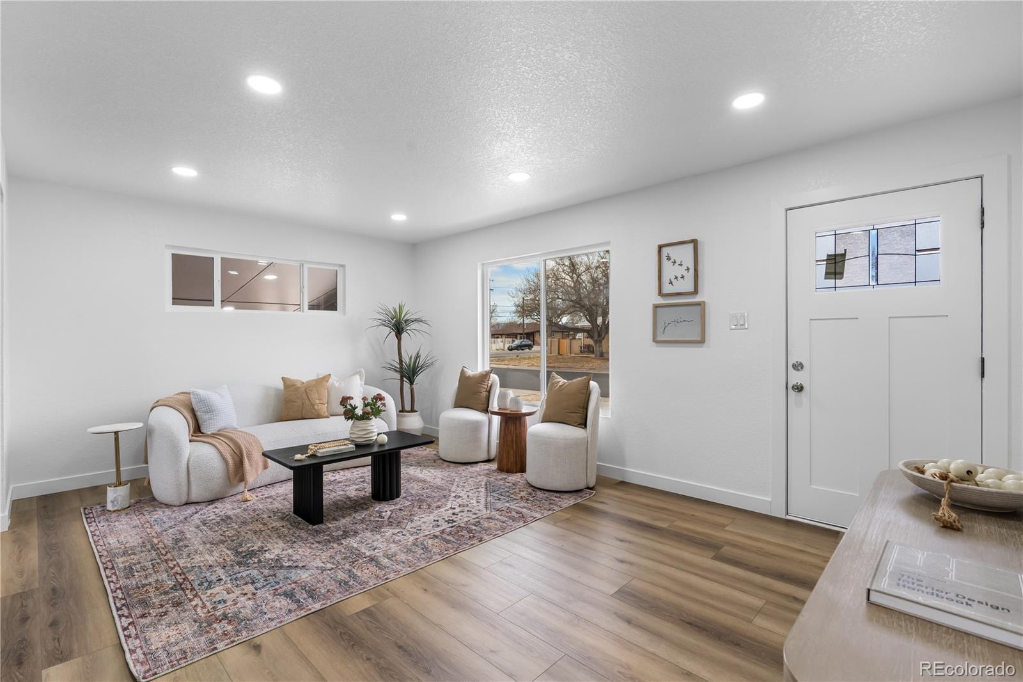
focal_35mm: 16
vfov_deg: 73.7
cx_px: 512
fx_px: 455
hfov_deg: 96.7
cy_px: 341
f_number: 8
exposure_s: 1/5
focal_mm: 16
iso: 200
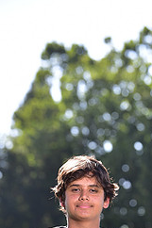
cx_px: 84
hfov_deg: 4.4
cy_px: 267
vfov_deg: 6.6
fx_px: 1979
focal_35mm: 312
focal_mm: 130
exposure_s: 1/250
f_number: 4.5
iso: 100
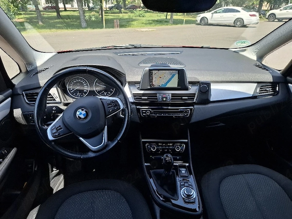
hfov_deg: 73.9
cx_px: 146
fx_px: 194
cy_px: 110
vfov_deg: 58.9
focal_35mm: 23
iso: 50
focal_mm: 5.54
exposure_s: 1/400
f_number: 1.8
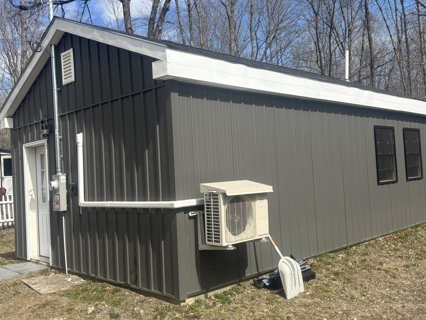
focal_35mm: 35
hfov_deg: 52.6
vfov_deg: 40.7
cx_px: 225
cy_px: 161
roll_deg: +2.8
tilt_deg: +1.7
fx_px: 431
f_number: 1.6
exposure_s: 1/2857
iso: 50
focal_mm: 5.96
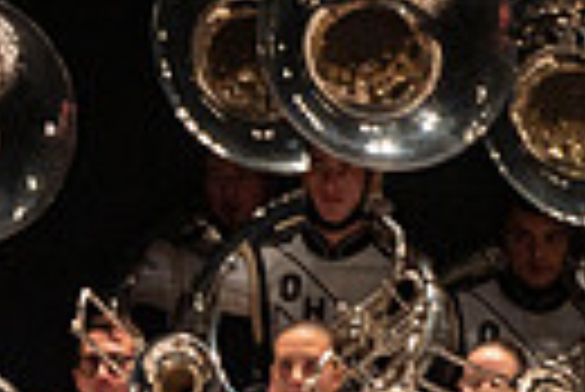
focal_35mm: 889
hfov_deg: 2.3
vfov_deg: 1.5
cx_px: -680
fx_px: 14462
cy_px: 784
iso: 1250
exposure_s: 1/500
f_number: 3.5
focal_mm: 200
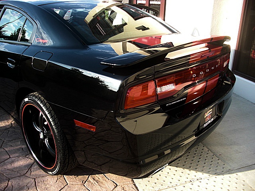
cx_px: 128
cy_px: 96
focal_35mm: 36
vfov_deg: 39.7
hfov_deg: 51.4
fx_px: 265
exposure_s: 1/160
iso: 50
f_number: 2.8
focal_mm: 6.3
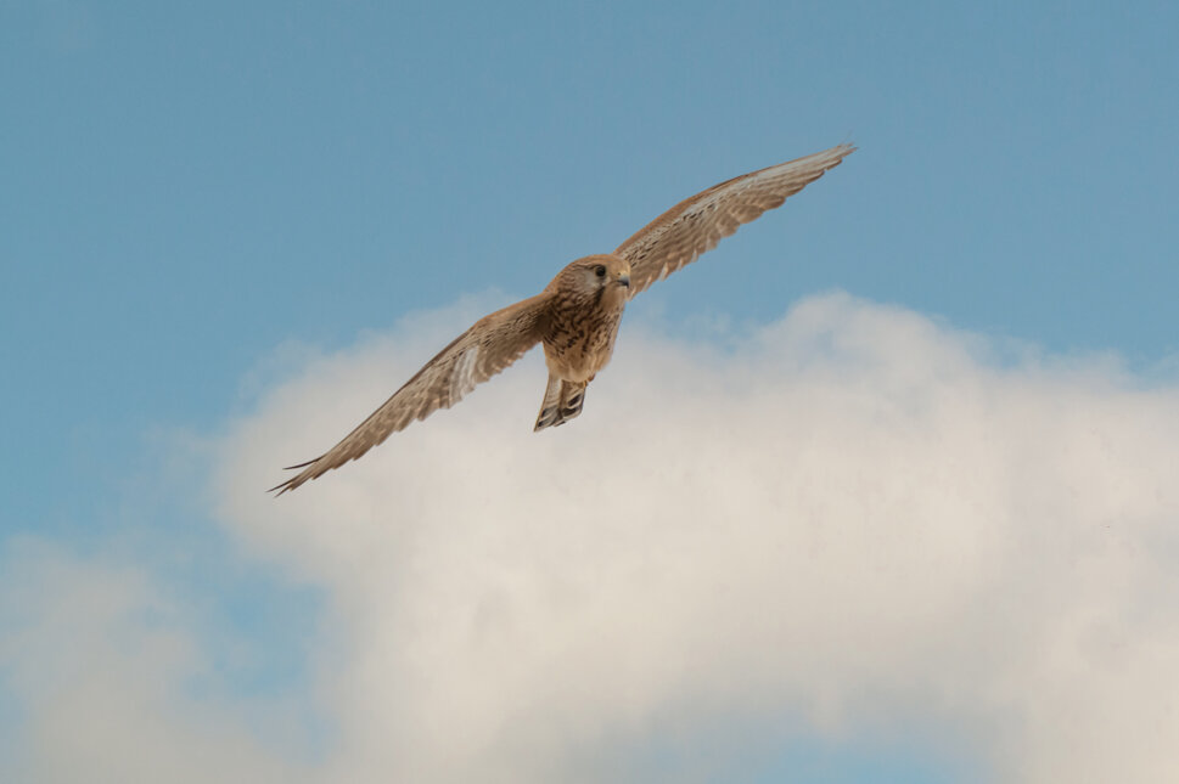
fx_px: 19639
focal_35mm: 600
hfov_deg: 3.4
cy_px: 392
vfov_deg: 2.3
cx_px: 590
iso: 800
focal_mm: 600
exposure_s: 1/1600
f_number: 6.3
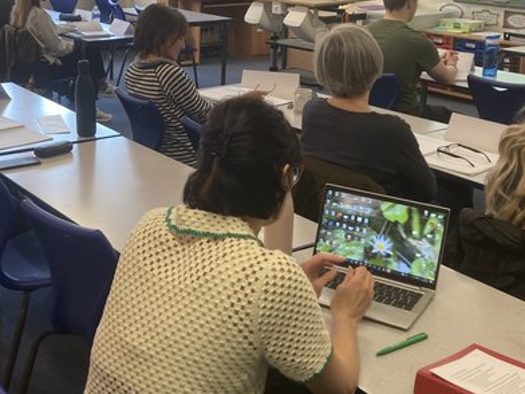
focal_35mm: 52
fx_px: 789
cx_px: 163
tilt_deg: -13.4
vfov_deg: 27.6
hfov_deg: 36.3
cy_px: 96
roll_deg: -0.4
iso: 50
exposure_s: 1/100
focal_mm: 3.99
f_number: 1.8
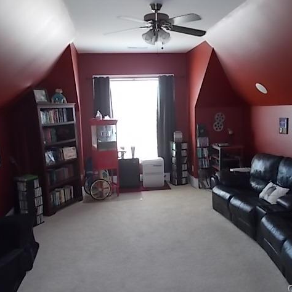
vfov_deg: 52.5
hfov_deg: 52.4
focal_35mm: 31
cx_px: 161
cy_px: 147
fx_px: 296
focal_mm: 4.6
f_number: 3.2
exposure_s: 1/25
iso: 250
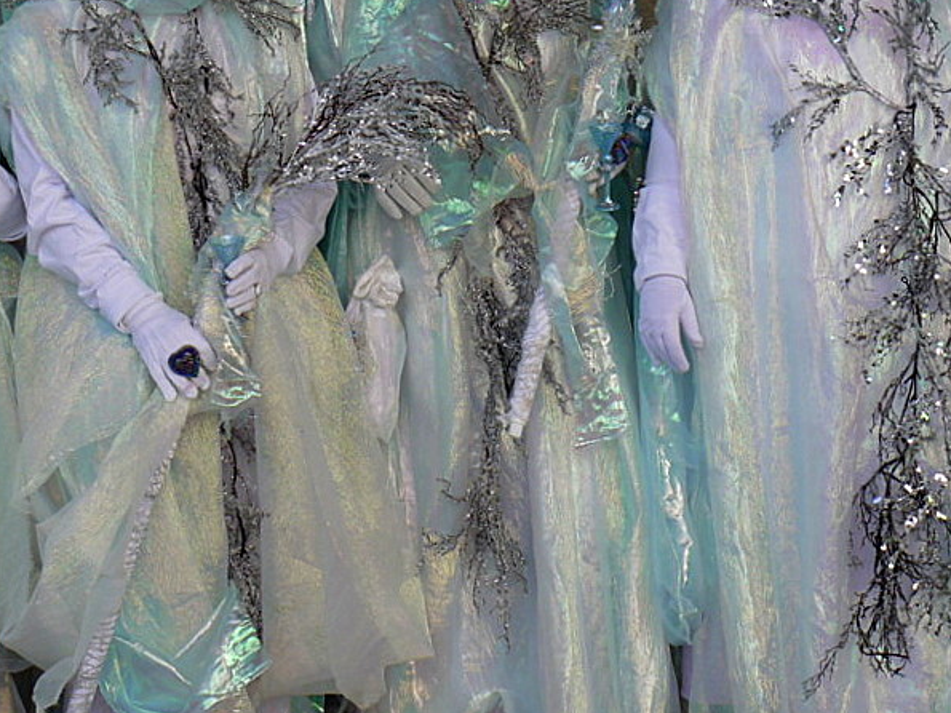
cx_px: 571
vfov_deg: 14.9
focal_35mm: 99
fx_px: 2719
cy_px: 233
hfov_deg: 19.8
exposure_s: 1/160
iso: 100
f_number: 5
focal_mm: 23
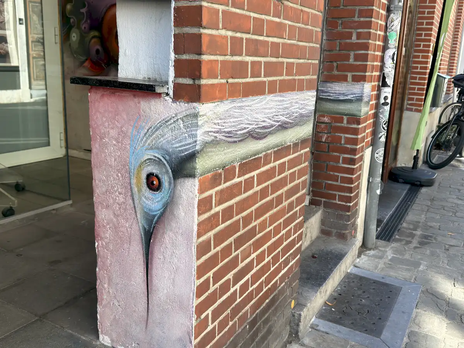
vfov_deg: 40.7
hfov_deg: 52.6
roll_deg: -2.6
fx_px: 469
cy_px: 174
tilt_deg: -13.1
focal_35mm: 35
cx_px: 232
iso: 64
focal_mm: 6.76
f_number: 1.78
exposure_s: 1/381
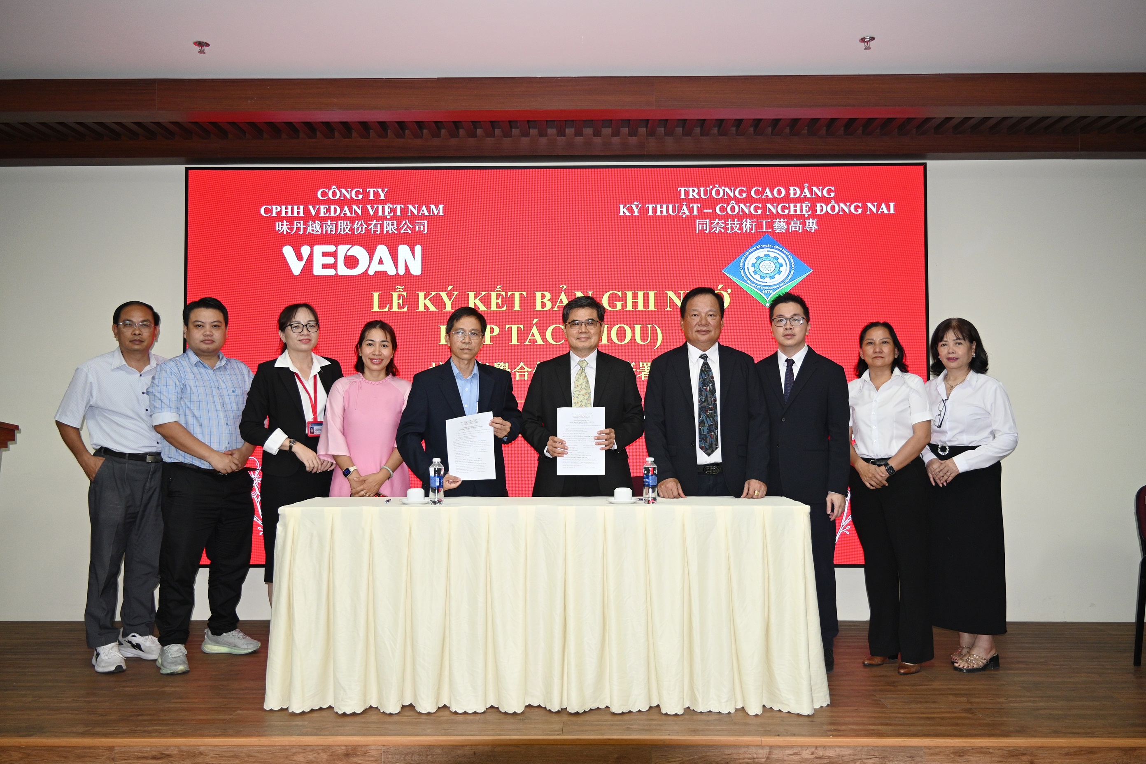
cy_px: 382
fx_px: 931
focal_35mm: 29
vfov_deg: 44.6
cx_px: 573
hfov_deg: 63.2
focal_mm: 19.5
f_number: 3.5
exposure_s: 1/80
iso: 400
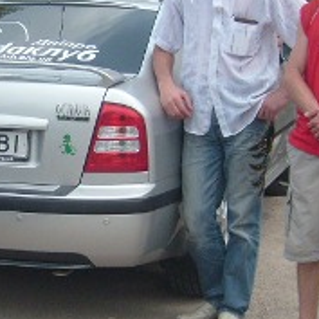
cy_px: 160
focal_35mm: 105
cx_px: 2
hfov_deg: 16.3
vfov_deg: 16.6
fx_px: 1095
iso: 80
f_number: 7.1
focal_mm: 5.8
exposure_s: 1/250
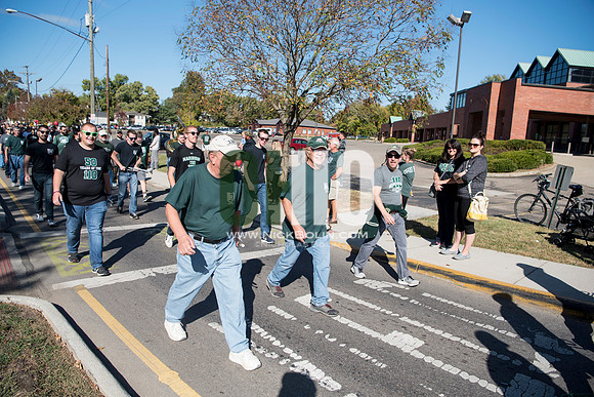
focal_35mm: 24
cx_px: 297
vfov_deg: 53.2
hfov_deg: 73.7
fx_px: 396
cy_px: 198
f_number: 4.5
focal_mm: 24
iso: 250
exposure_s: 1/1600
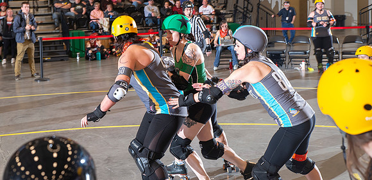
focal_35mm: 56
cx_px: 164
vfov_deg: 19.0
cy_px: 40
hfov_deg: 38.4
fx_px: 533
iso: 640
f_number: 5.6
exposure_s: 1/160
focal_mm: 46
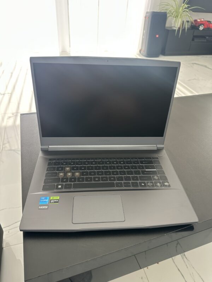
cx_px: 106
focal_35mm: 24
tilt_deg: -36.2
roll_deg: -2.7
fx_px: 196
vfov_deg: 71.6
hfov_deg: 56.8
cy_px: 141
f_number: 1.78
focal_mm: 6.86
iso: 80
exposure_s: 1/331
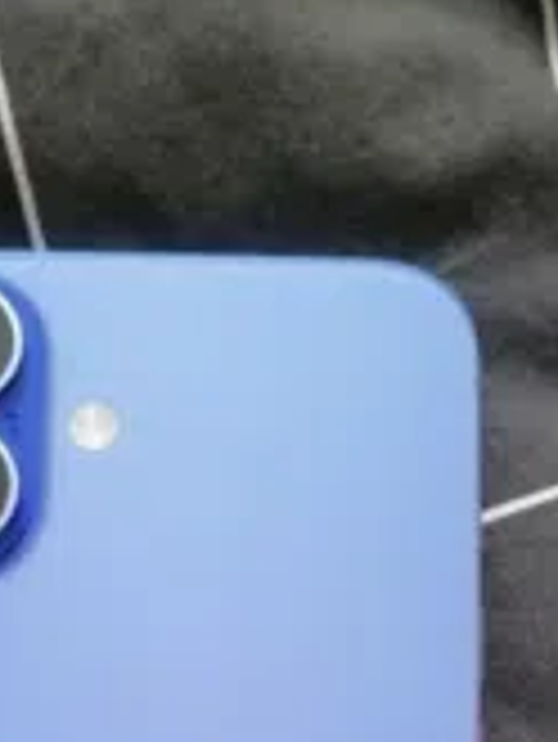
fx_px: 1352
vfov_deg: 27.7
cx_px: 176
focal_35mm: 63
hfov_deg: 23.2
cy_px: 841
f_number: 1.8
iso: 1600
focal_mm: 5.4
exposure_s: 1/25
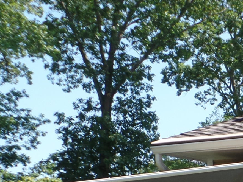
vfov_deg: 14.5
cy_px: 273
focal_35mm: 95
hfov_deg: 18.0
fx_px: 667
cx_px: 384
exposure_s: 1/350
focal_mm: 5
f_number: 3.3
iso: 80
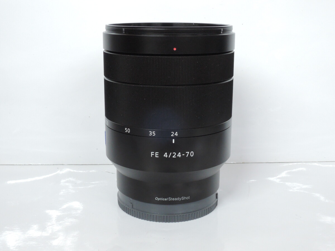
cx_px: 168
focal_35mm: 50
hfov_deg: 38.2
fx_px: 484
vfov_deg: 29.1
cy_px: 126
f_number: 8
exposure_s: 1/13
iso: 800
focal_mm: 10.7
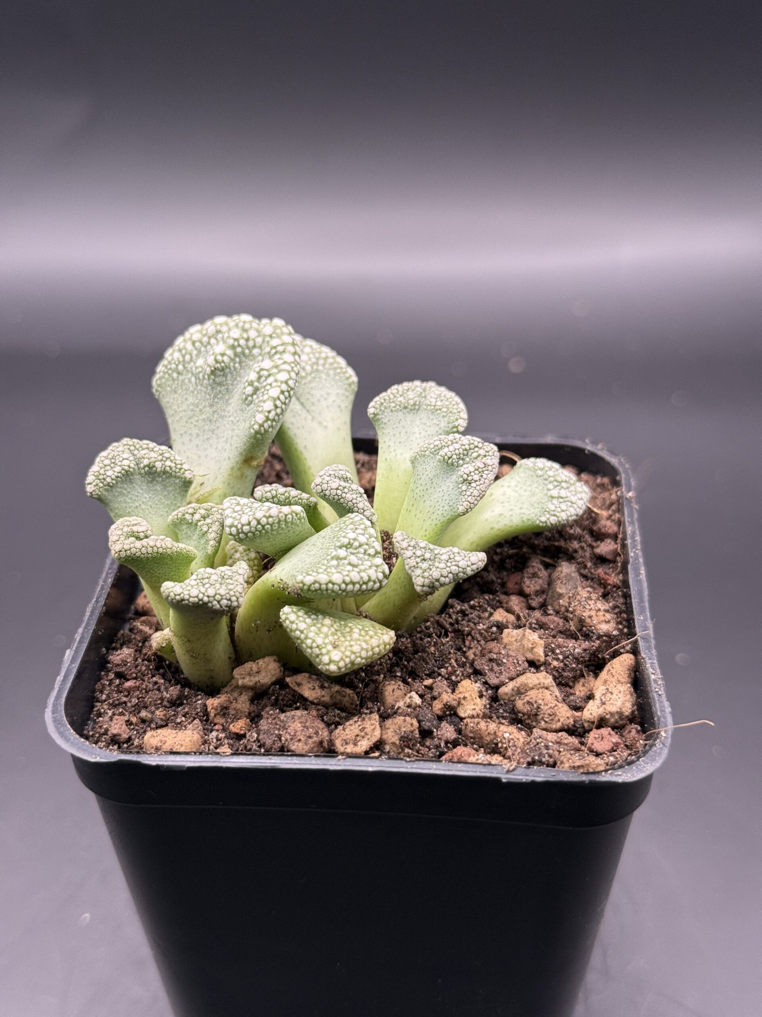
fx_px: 1409
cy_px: 508
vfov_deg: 39.7
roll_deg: +2.1
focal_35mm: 48
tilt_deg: -34.1
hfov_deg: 30.3
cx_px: 381
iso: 100
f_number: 1.78
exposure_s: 1/60
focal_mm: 6.76
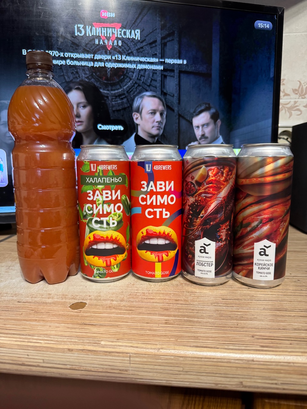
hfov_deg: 56.8
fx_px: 284
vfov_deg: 71.6
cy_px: 204
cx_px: 154
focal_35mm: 24
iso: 320
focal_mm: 6.76
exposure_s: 1/60
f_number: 1.78
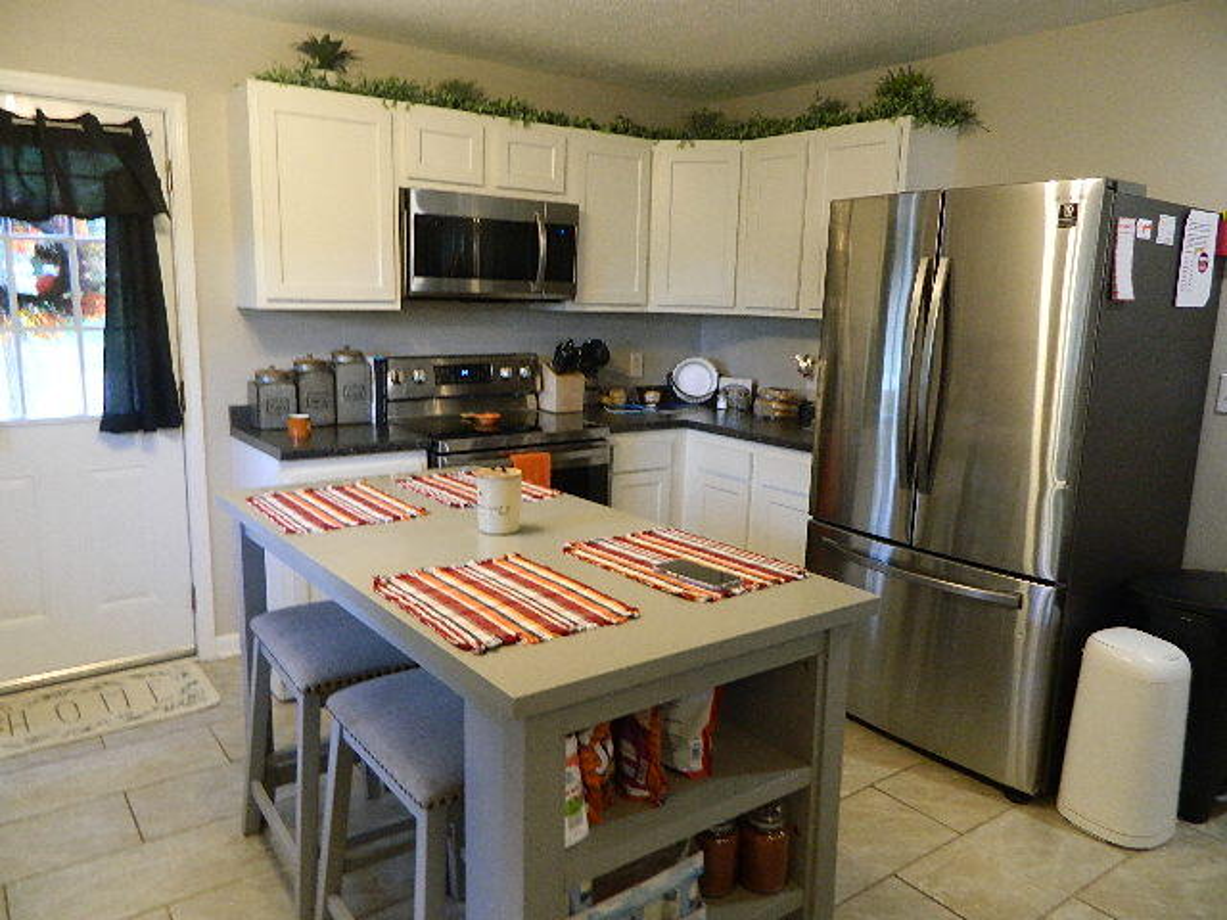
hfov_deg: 69.4
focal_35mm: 25
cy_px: 460
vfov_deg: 54.9
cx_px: 614
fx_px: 886
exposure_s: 1/25
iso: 280
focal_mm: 4.5
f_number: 3.1
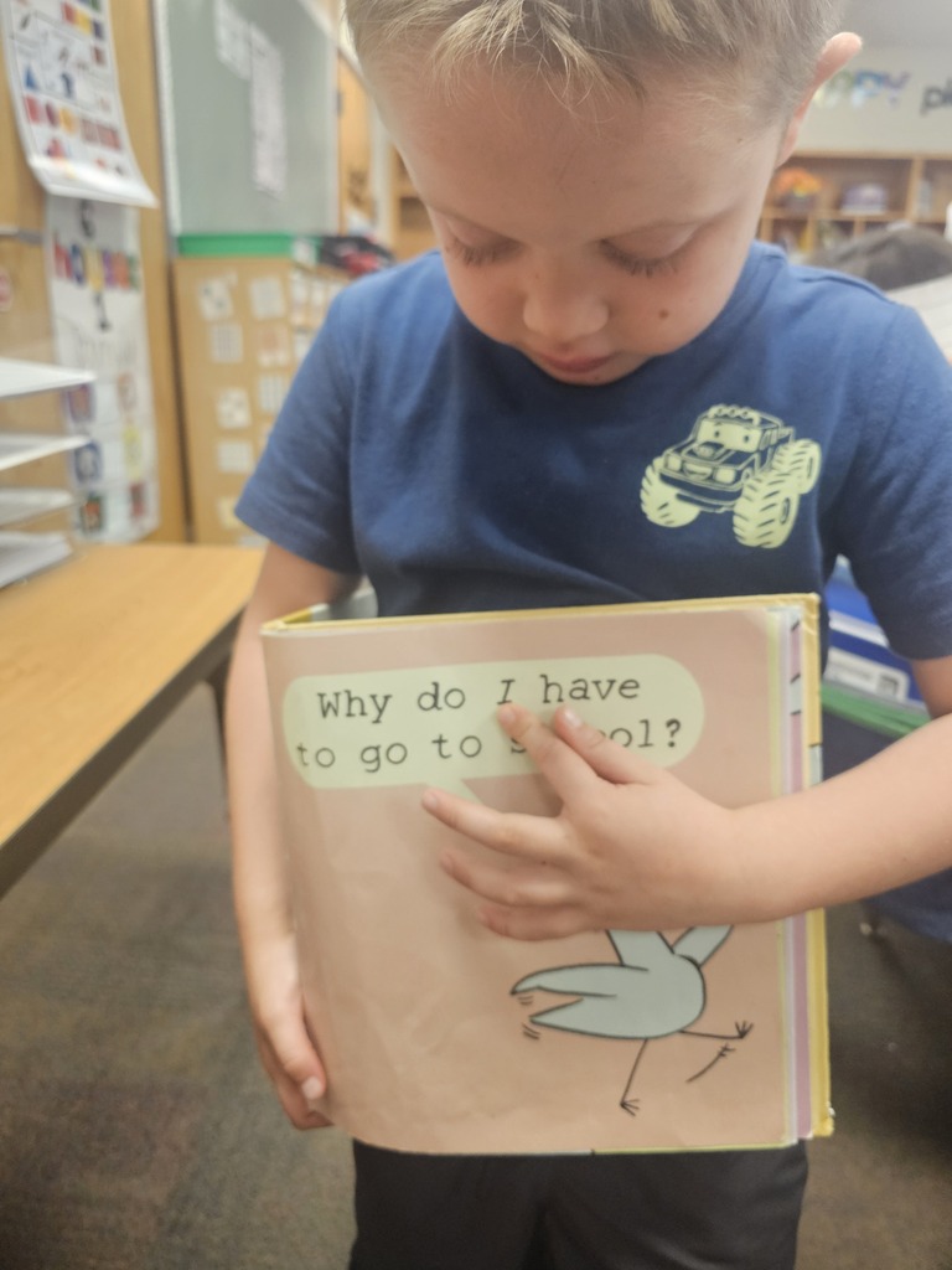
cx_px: 476
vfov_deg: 73.9
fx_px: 843
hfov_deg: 58.9
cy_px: 635
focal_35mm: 23
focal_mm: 6.3
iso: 800
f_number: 1.7
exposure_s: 1/120
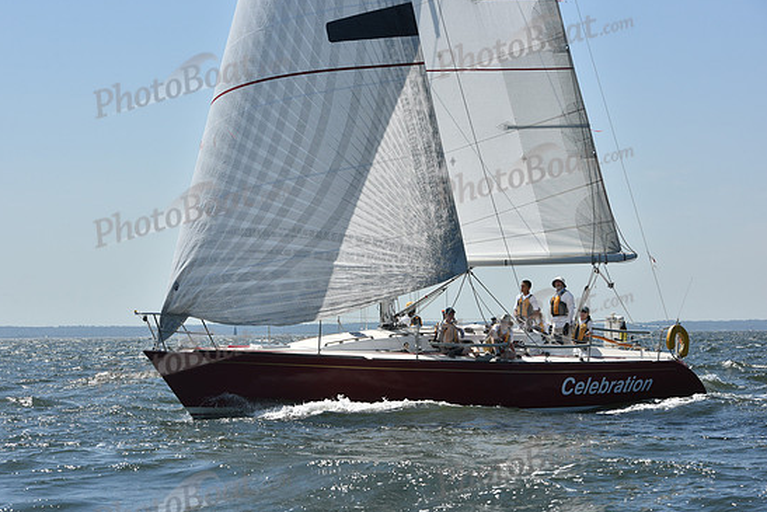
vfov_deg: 12.9
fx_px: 2259
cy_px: 264
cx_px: 365
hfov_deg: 19.3
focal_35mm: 106
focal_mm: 100
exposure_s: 1/1250
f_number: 8
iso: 250
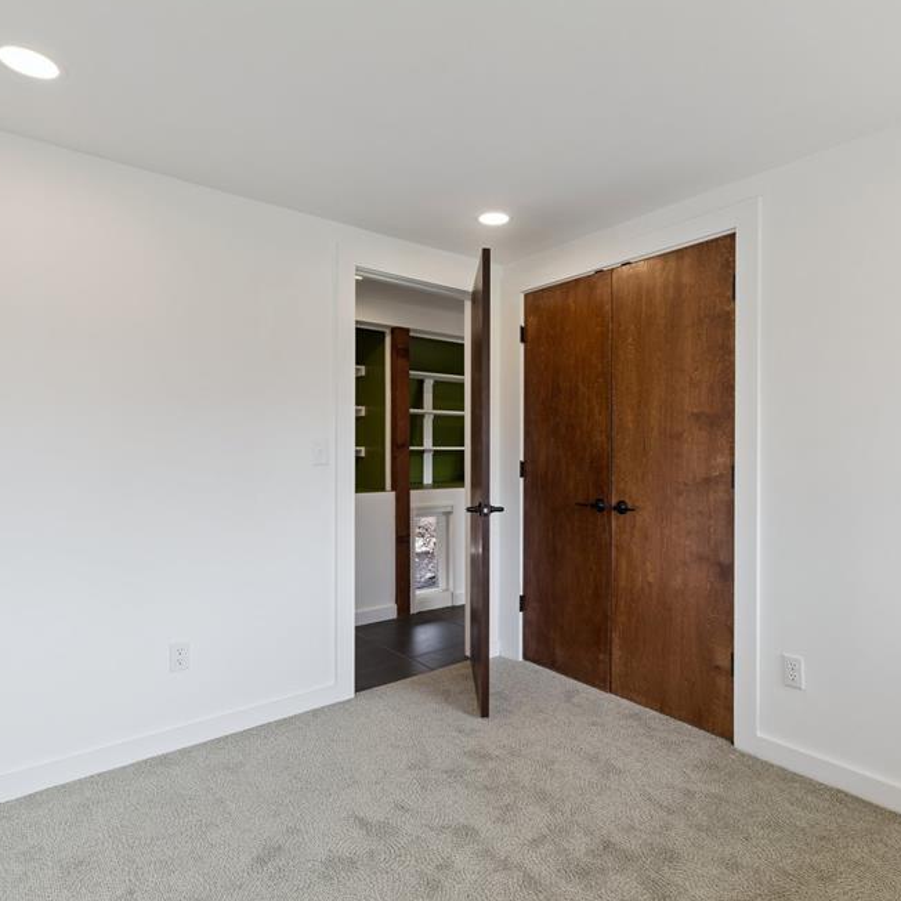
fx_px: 589
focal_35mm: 20
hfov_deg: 74.7
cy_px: 456
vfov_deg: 74.8
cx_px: 486
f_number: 8
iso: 125
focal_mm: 10
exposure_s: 1/60
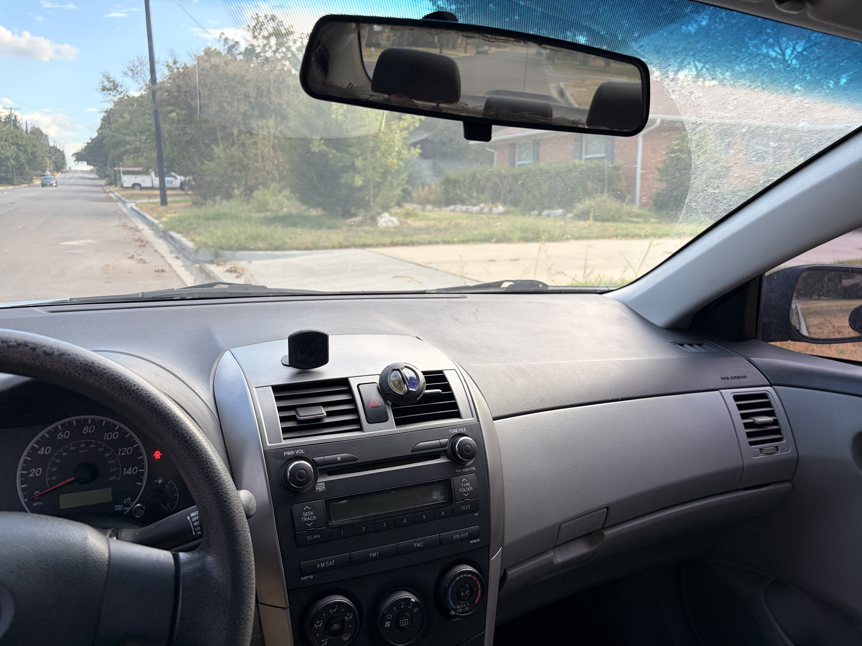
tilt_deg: -10.3
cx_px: 431
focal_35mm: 26
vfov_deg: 53.1
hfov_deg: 67.3
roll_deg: +0.2
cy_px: 323
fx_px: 647
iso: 64
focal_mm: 5.96
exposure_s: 1/747
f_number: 1.6
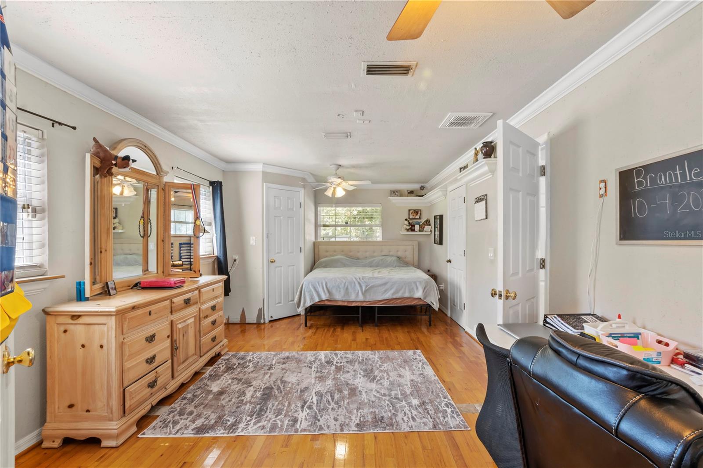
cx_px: 352
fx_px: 293
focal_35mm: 15
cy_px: 234
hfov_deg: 100.4
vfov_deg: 77.3
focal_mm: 10
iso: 200
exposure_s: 2.5
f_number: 14
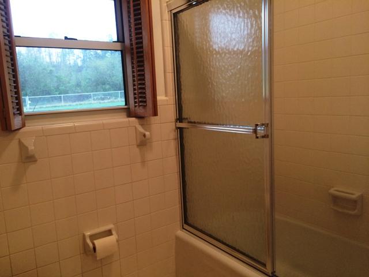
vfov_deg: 48.2
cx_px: 184
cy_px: 138
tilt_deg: -7.9
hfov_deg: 61.7
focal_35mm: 29
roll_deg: +3.8
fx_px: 309
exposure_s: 1/30
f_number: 2.2
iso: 50
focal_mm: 4.15
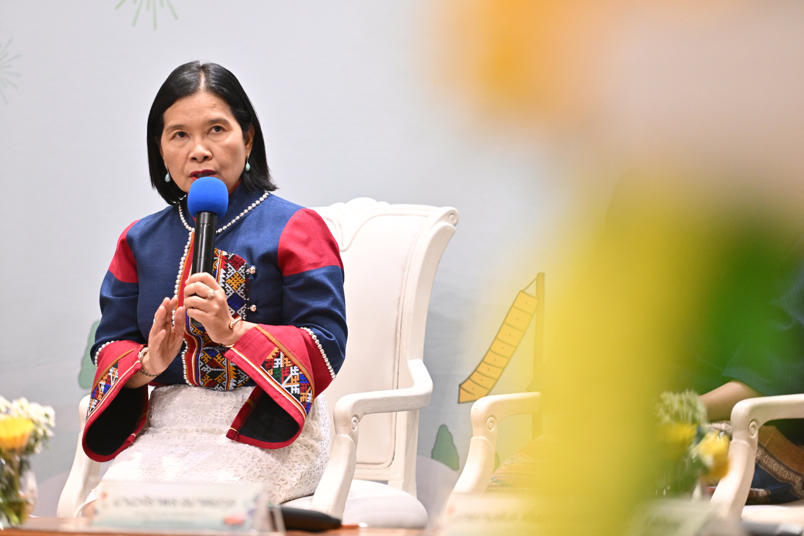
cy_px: 268
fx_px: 3573
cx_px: 402
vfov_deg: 8.6
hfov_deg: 12.8
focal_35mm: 160
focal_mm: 160
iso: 3200
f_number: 2.8
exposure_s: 1/100
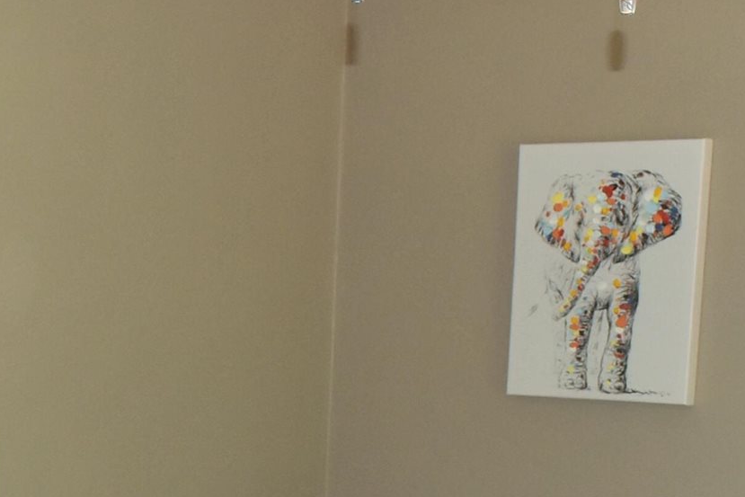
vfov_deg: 13.2
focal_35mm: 100
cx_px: 49
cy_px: 643
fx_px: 2070
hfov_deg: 19.9
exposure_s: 1/100
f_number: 5
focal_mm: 18
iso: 800
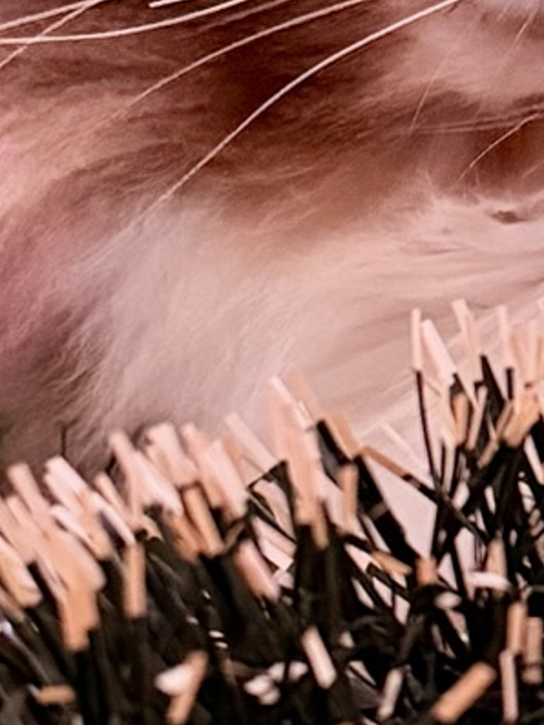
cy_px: -62
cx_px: 475
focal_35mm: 121
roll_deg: -0.2
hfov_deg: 12.2
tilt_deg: -1.8
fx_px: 2534
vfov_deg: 15.8
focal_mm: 6.76
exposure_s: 1/29
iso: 1250
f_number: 1.78
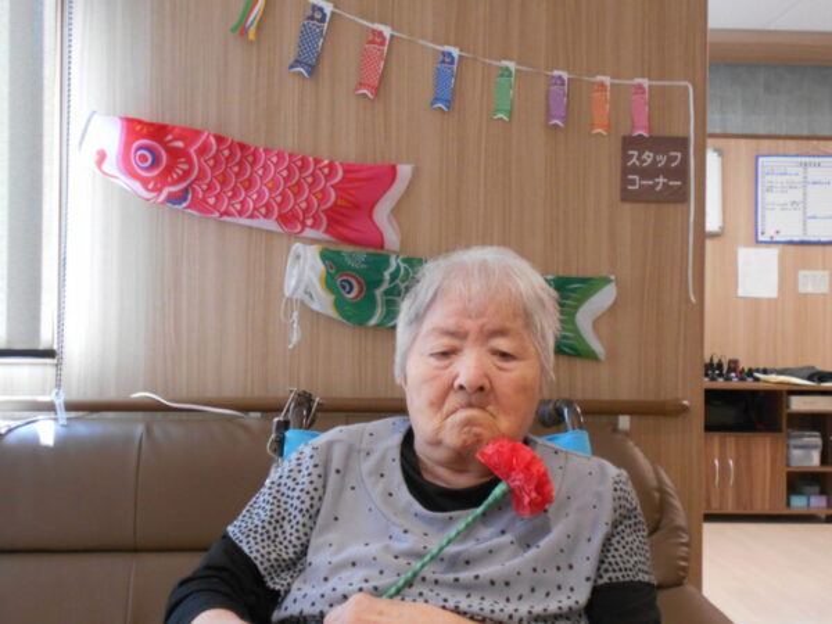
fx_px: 937
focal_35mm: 39
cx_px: 416
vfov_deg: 36.8
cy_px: 312
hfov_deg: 47.9
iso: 320
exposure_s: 1/30
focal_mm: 6.7
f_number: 3.9
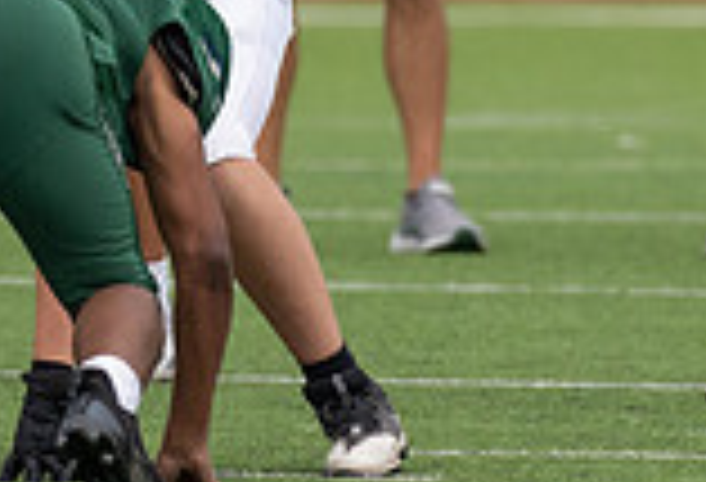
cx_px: -80
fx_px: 26044
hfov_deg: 1.6
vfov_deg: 1.1
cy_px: -151
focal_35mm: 1319
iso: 250
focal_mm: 200
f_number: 2.8
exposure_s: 1/1250
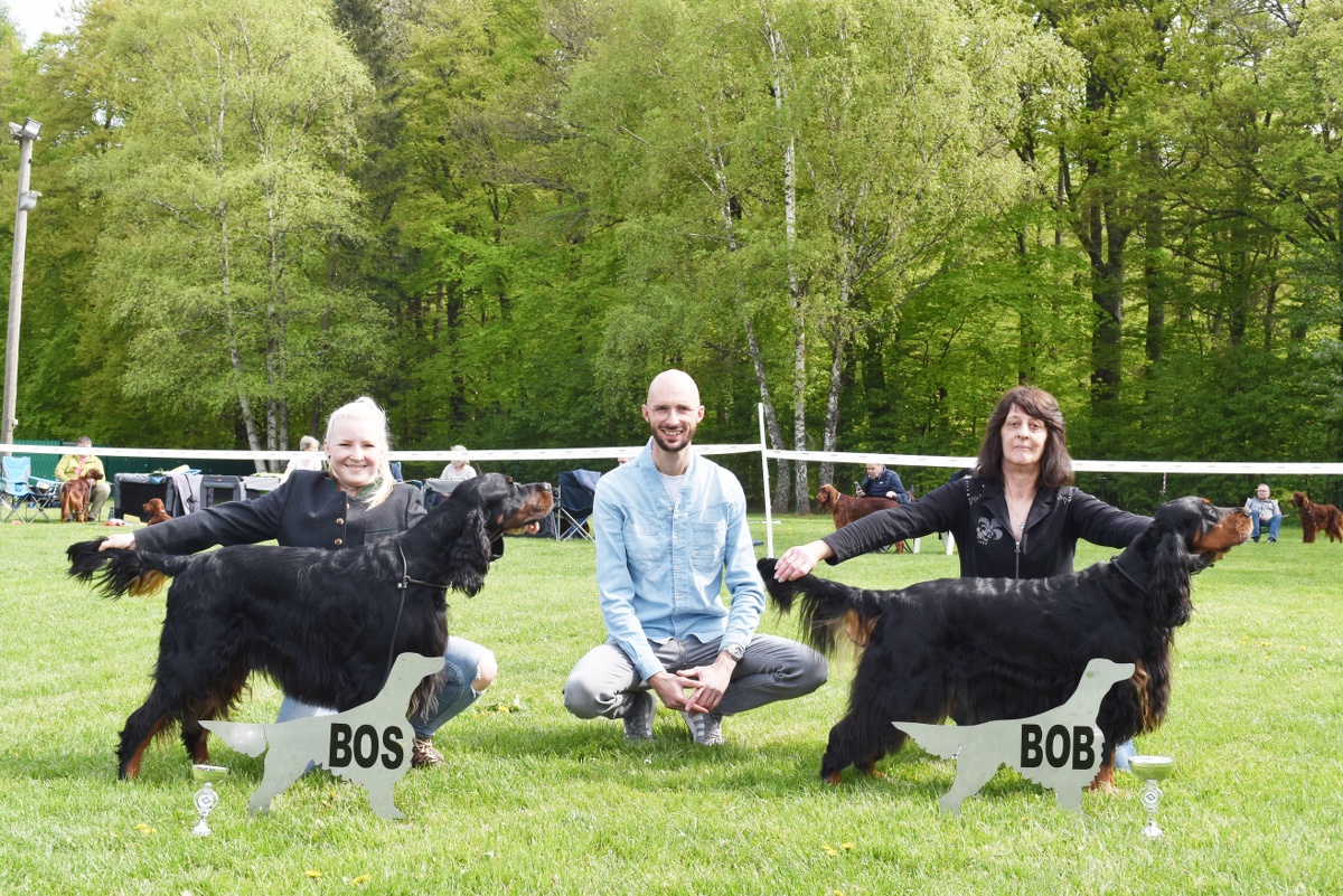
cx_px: 672
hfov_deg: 44.9
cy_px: 448
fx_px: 1623
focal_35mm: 44
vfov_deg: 30.9
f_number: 8
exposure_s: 1/250
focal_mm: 29
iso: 250
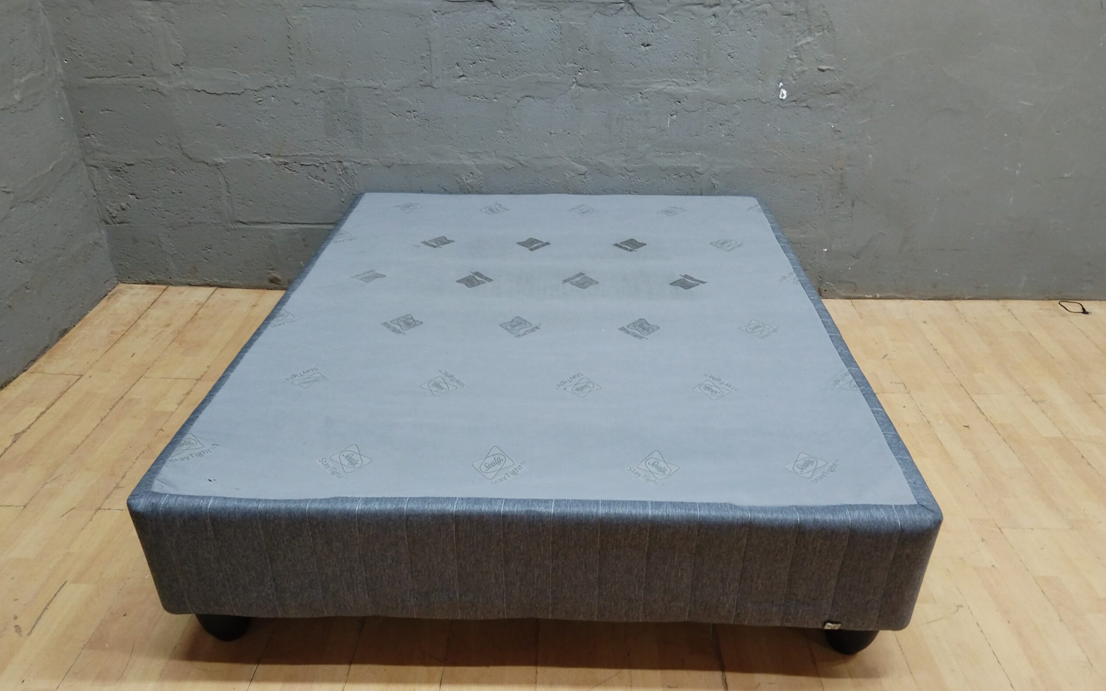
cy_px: 387
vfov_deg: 44.5
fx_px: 844
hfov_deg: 66.5
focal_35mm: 28
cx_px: 554
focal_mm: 4.25
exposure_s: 1/20
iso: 530
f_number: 1.8
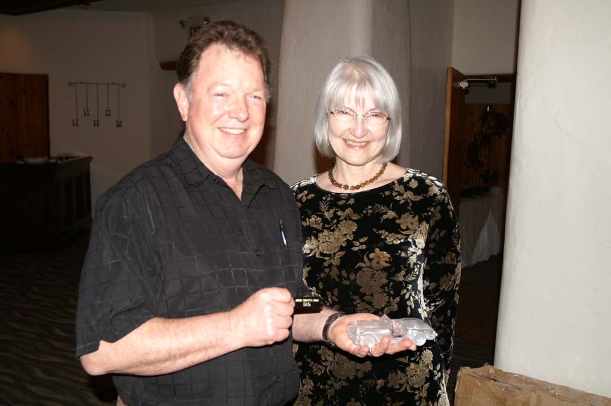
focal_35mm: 36
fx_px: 610
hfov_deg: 53.2
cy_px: 203
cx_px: 306
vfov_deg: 36.8
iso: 200
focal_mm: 24
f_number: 3.5
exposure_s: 1/60
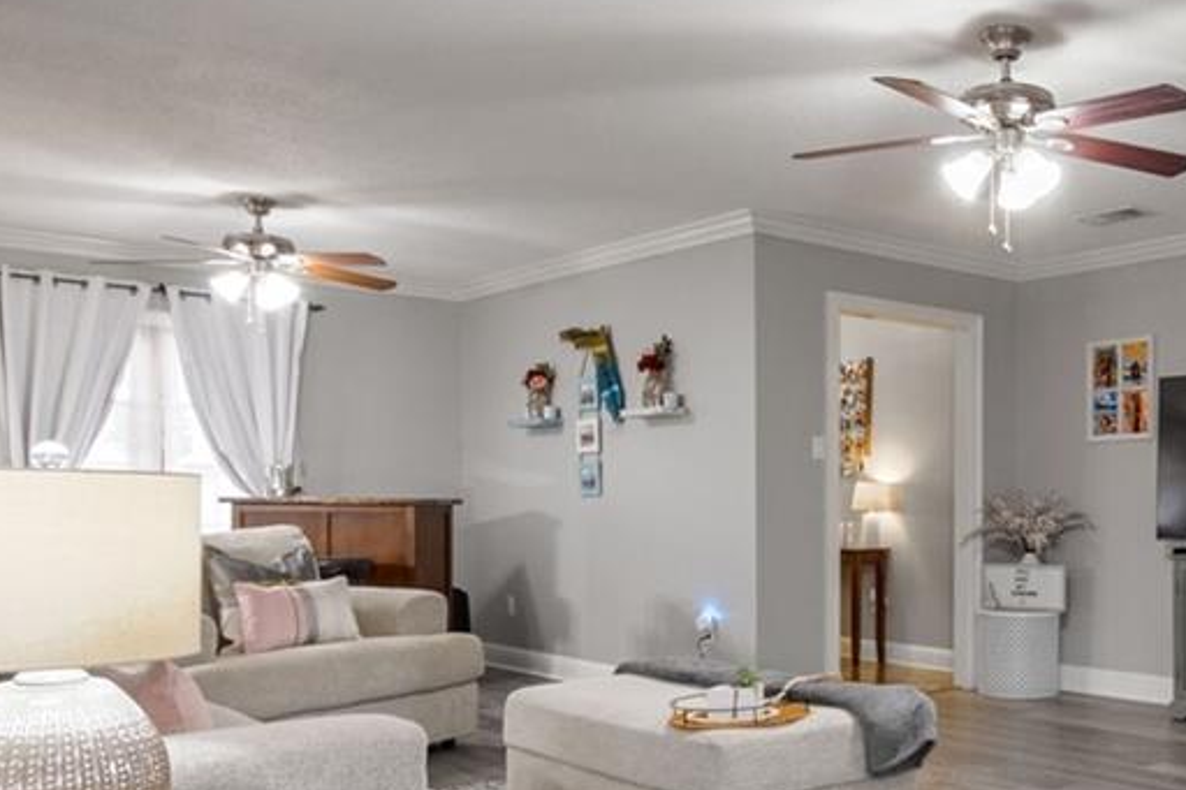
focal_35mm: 36
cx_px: 1026
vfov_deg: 36.6
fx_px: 1186
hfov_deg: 48.6
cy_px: 498
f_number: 11
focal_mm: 12
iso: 200
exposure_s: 1
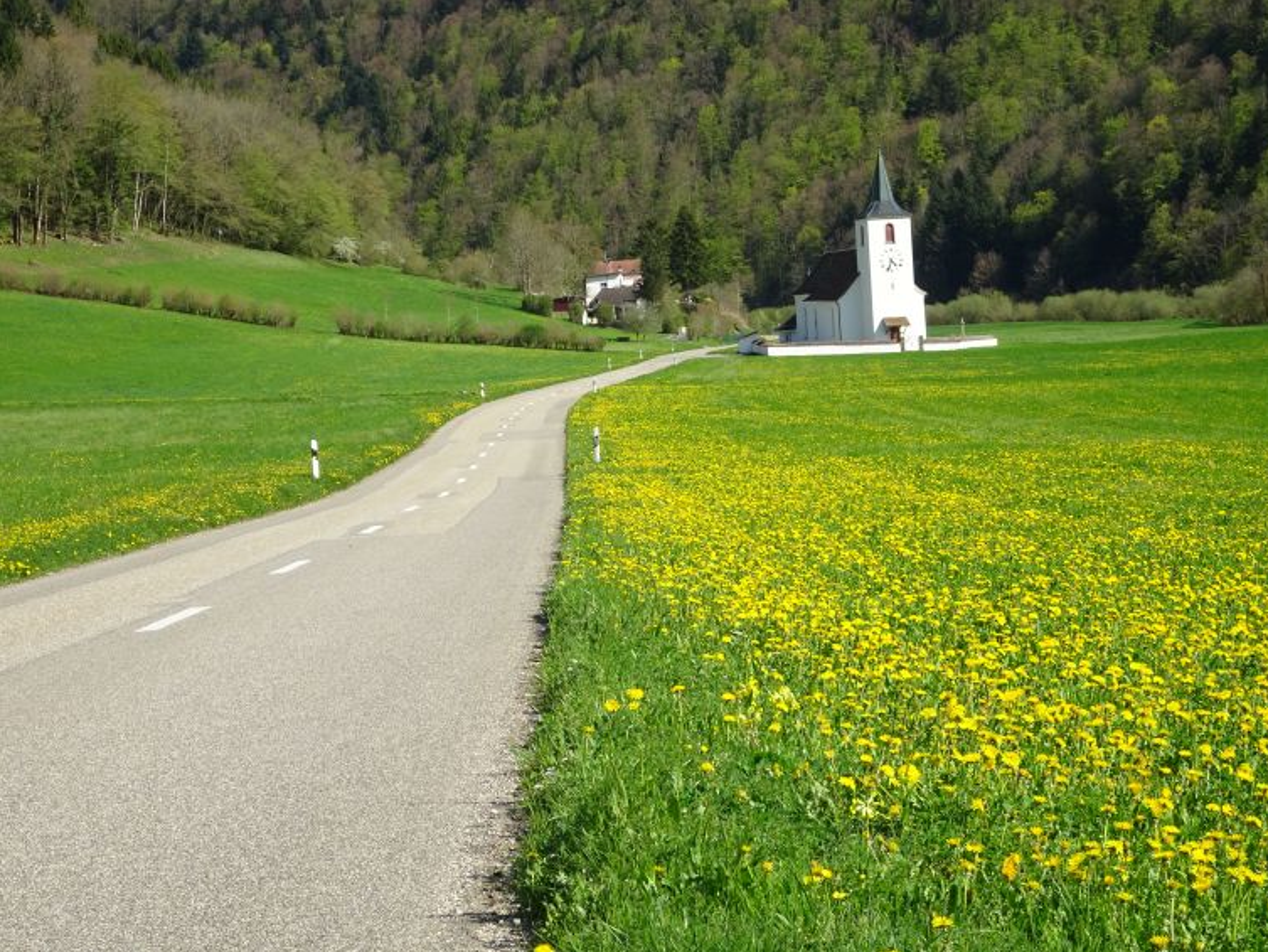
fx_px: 3114
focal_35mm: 85
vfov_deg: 17.4
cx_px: 616
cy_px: 450
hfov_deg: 23.0
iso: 80
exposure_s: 1/320
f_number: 5
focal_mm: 13.69
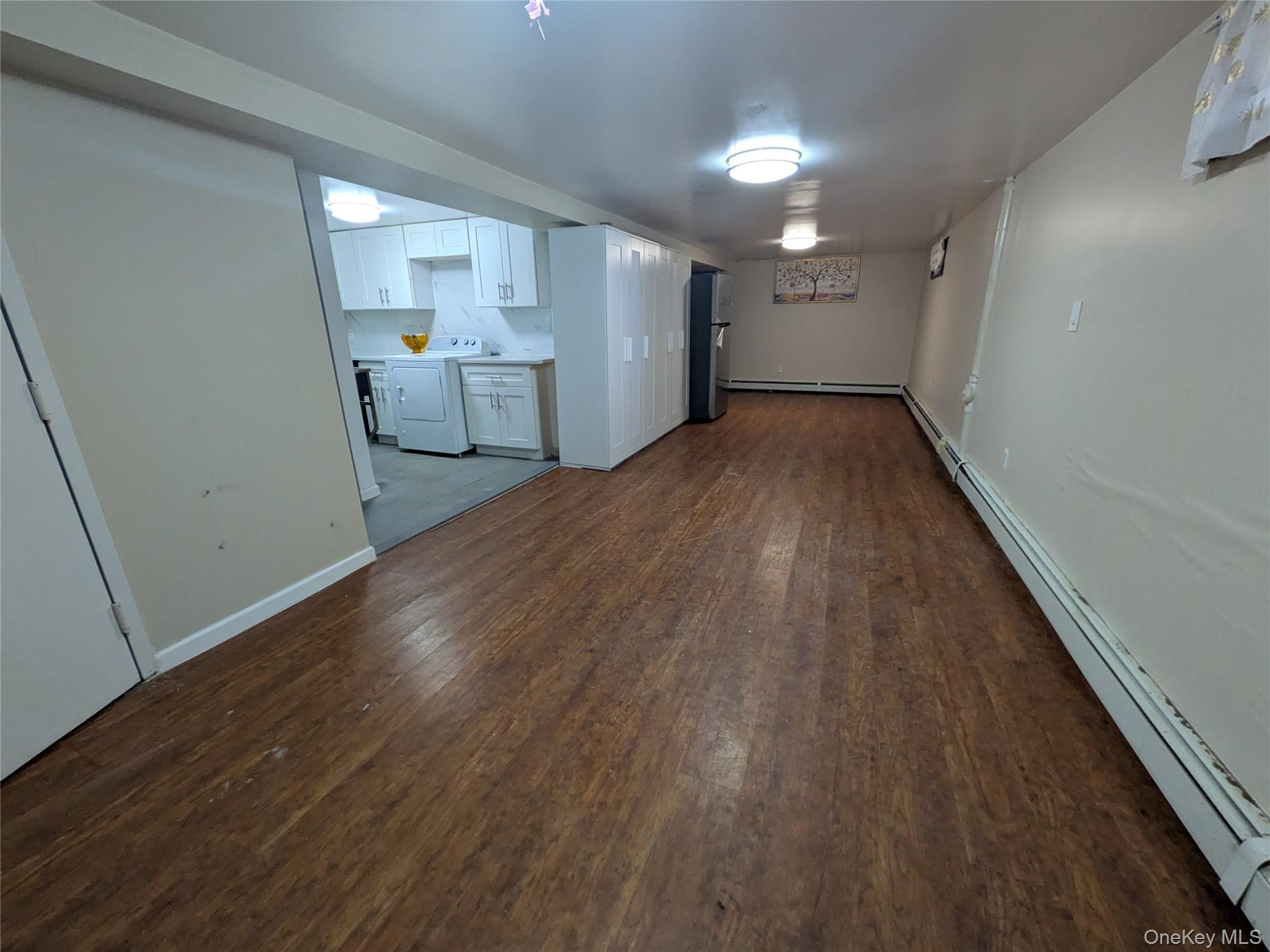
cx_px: 635
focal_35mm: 14
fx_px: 514
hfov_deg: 102.1
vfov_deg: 85.7
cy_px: 476
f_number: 2.2
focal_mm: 1.83
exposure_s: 1/120
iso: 216
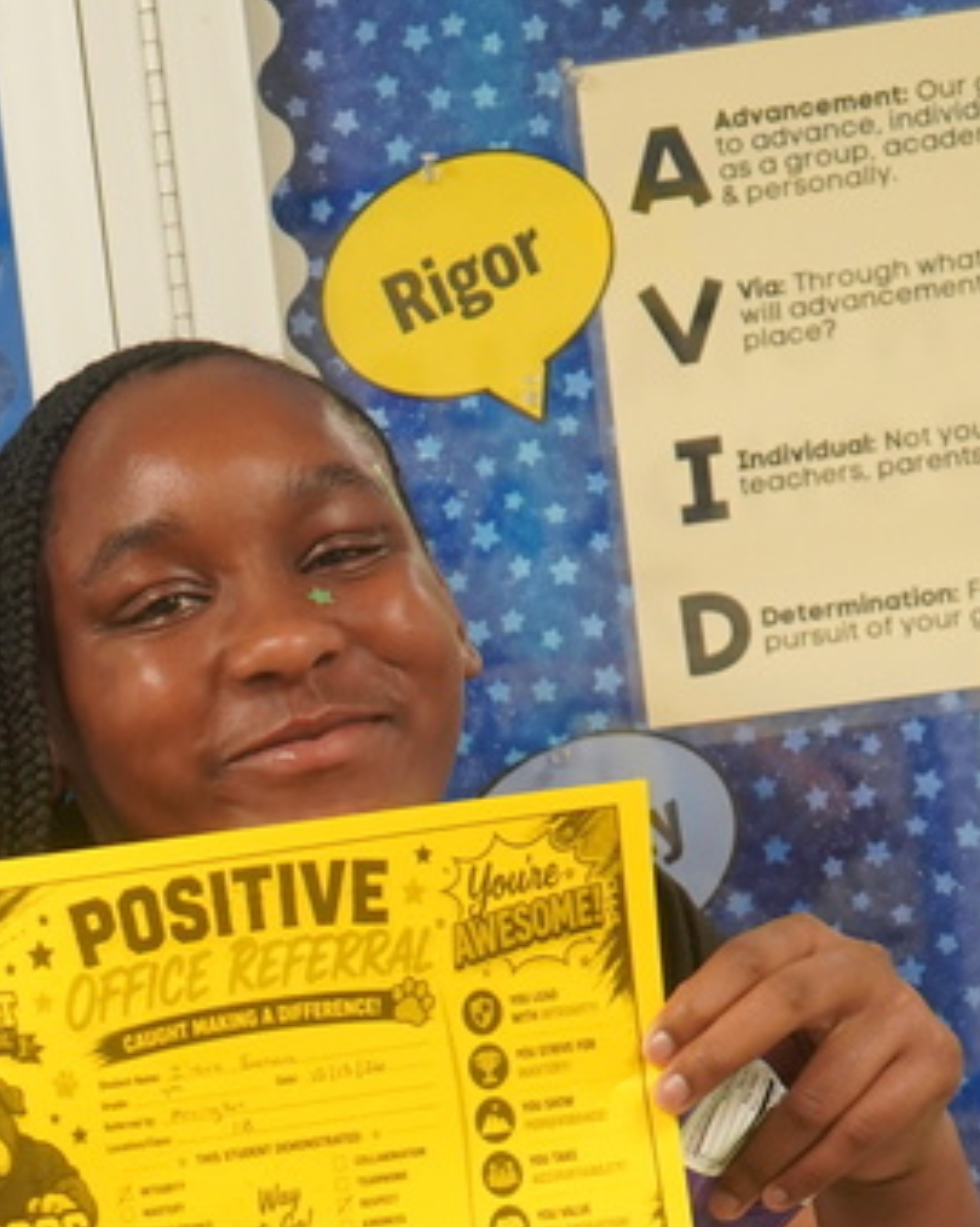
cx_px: -27
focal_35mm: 128
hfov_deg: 11.9
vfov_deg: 14.7
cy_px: 1314
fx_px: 4645
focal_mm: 45
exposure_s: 1/160
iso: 3200
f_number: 4.5
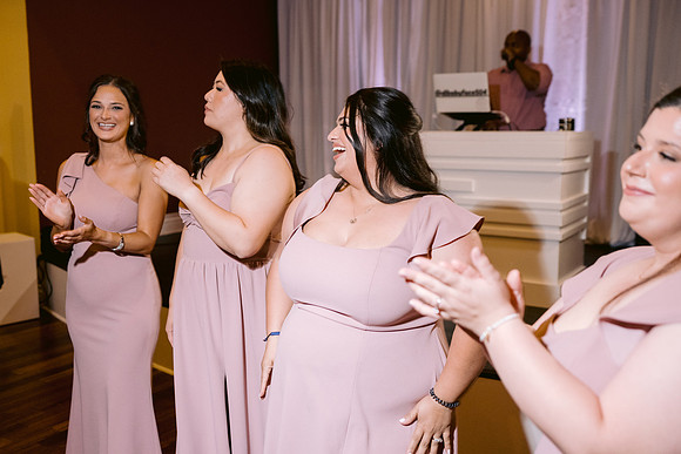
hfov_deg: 51.2
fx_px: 710
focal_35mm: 38
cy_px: 221
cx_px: 336
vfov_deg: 35.5
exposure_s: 1/125
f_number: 2.8
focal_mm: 35
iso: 1600
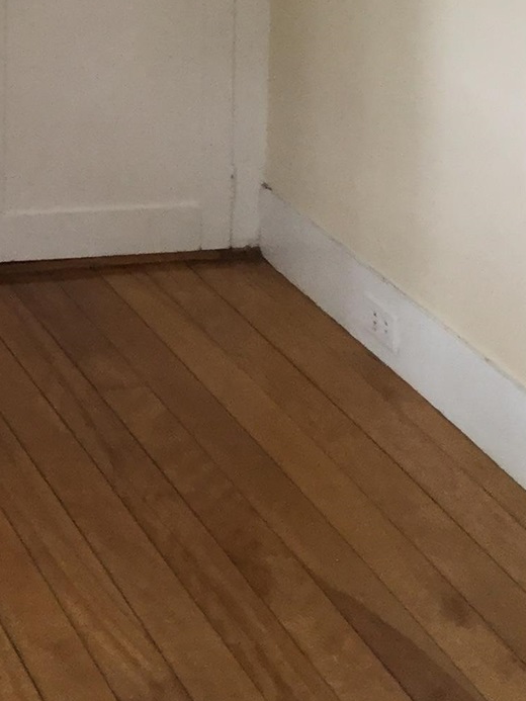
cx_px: -227
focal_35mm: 103
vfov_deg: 17.5
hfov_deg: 13.6
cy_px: -299
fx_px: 2086
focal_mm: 3.3
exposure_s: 1/30
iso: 50
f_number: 2.4
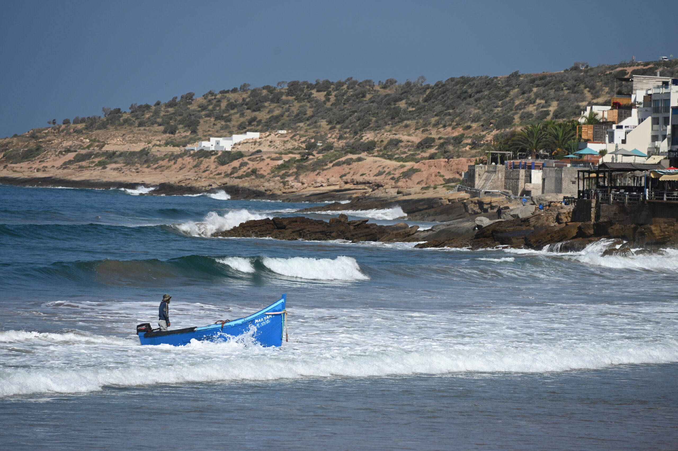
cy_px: 226
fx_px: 3764
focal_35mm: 200
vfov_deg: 6.9
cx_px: 339
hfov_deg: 10.3
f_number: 6.3
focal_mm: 200
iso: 320
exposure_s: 1/3200
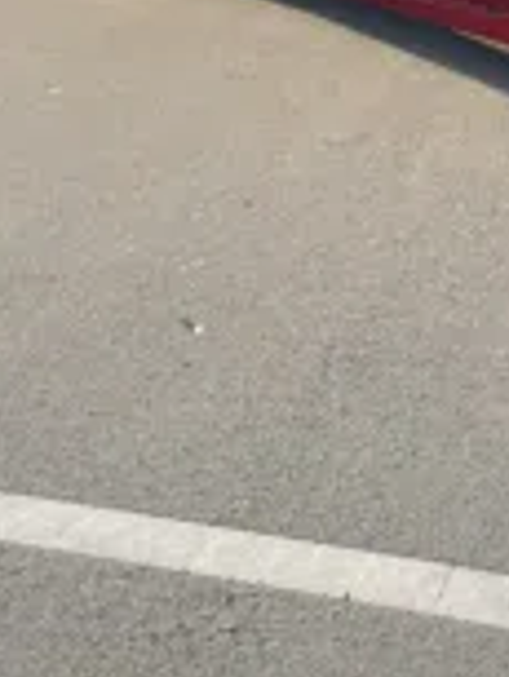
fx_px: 1331
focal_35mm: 68
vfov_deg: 25.6
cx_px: 513
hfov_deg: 20.9
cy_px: -133
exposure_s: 1/628
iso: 50
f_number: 1.5
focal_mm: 5.7
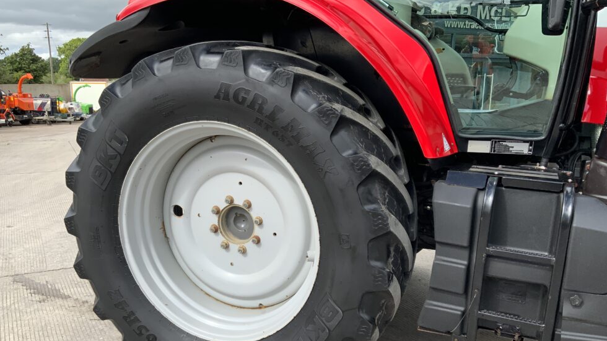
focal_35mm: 33
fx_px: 531
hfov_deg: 59.5
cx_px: 302
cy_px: 207
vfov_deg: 35.5
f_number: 1.8
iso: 16
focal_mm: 3
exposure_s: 1/829
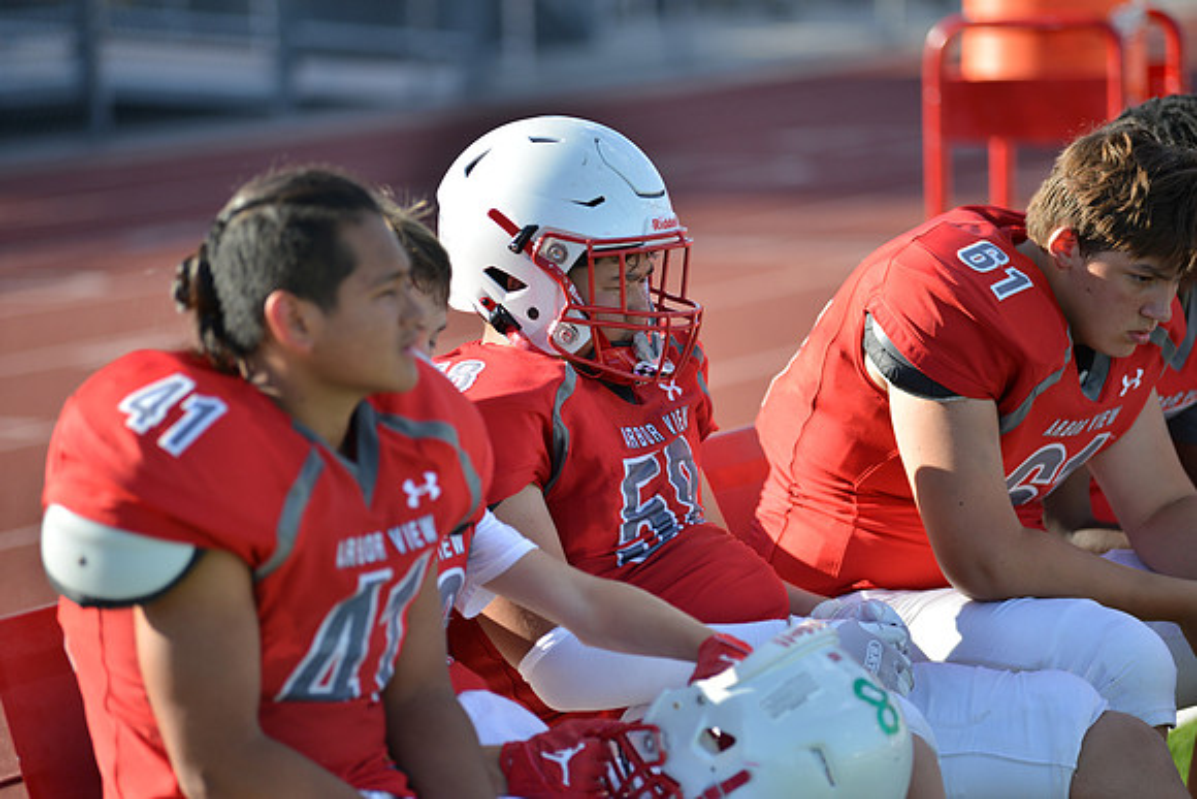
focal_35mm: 155
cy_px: 400
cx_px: 598
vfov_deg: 8.9
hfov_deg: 13.2
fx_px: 5155
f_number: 2.8
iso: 180
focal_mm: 155
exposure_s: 1/1600
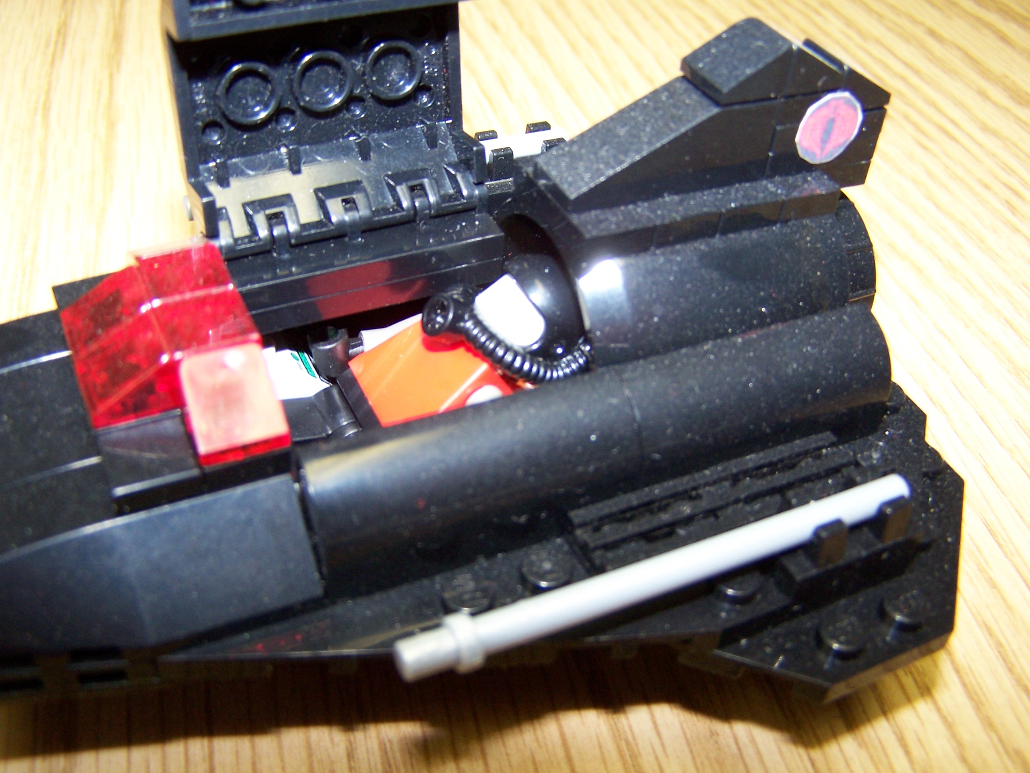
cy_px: 386
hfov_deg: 49.0
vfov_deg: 37.7
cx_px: 515
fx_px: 1131
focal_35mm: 38
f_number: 2.8
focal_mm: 6.3
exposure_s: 1/60
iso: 140
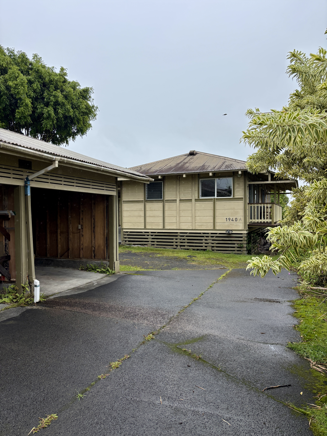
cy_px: 218
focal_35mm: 26
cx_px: 164
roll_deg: -0.2
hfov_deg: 53.1
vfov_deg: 67.3
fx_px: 327
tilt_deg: -1.1
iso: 50
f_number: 1.6
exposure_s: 1/5618
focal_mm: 5.96
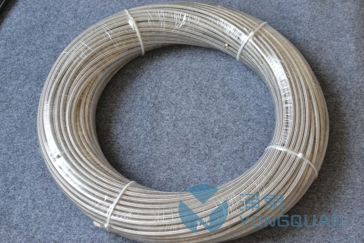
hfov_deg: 37.9
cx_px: 182
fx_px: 531
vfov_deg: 25.8
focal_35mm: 52
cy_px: 122
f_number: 4
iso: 450
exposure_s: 1/60
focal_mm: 35
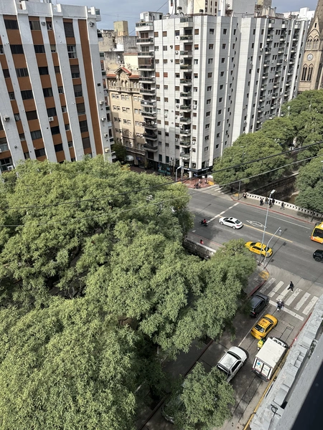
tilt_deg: -28.0
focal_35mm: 24
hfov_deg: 56.8
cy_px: 215
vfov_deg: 71.6
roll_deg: +1.5
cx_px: 162
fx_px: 299
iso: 80
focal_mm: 6.86
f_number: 1.78
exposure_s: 1/4016
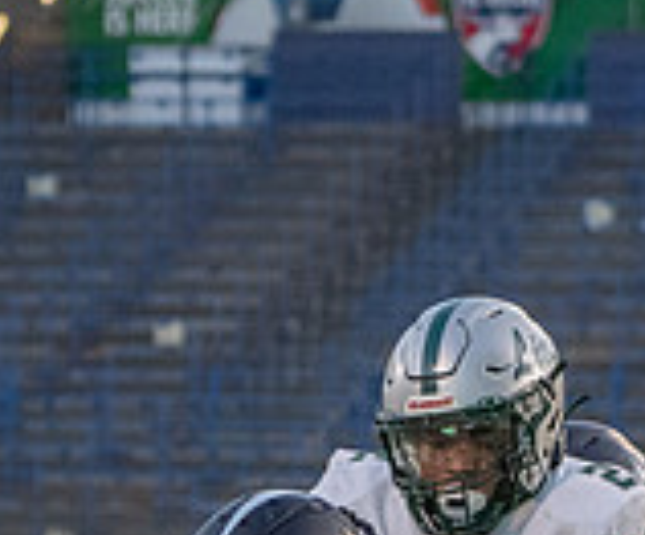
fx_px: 13225
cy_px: 1014
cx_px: 459
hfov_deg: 2.8
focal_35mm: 683
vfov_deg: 2.3
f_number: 5.6
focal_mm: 118
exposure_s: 1/1000
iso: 3200
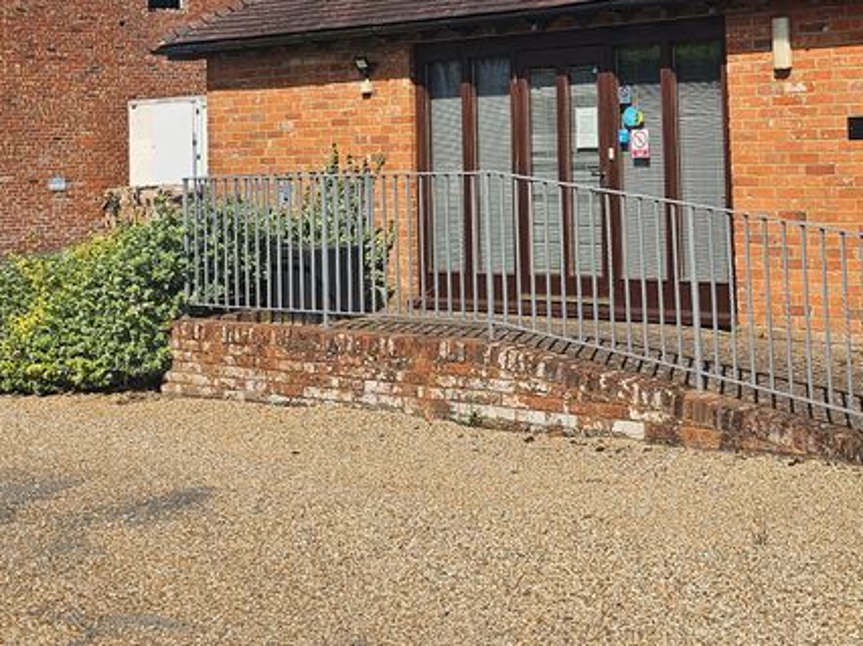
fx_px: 1495
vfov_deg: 23.6
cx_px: 634
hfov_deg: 31.7
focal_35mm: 60
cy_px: 33
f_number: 1.7
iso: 10
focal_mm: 6.3
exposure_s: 1/887
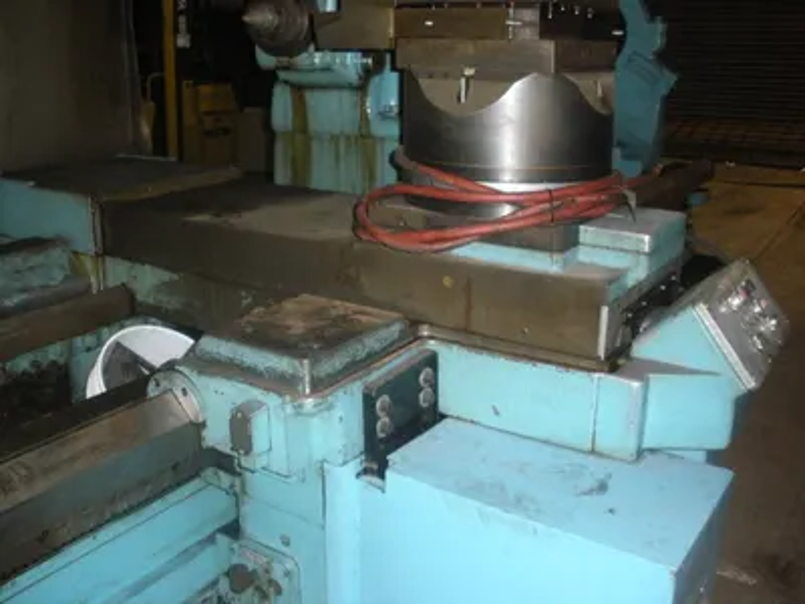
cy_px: 302
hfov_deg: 51.4
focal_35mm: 36
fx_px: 837
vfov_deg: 39.7
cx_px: 402
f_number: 3.5
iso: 418
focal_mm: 6.3
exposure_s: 1/60
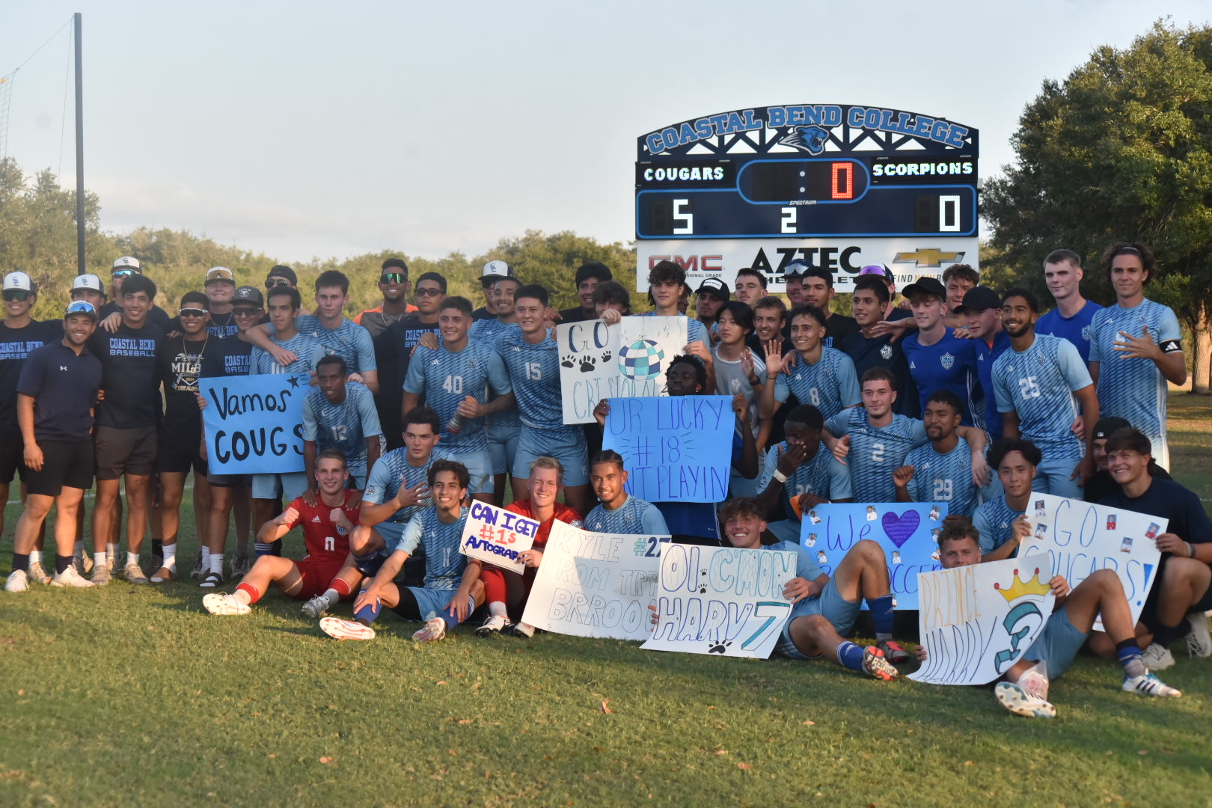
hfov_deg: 28.8
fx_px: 2356
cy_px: 404
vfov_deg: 19.5
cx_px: 606
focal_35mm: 70
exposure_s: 1/4000
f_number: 4
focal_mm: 70
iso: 1800
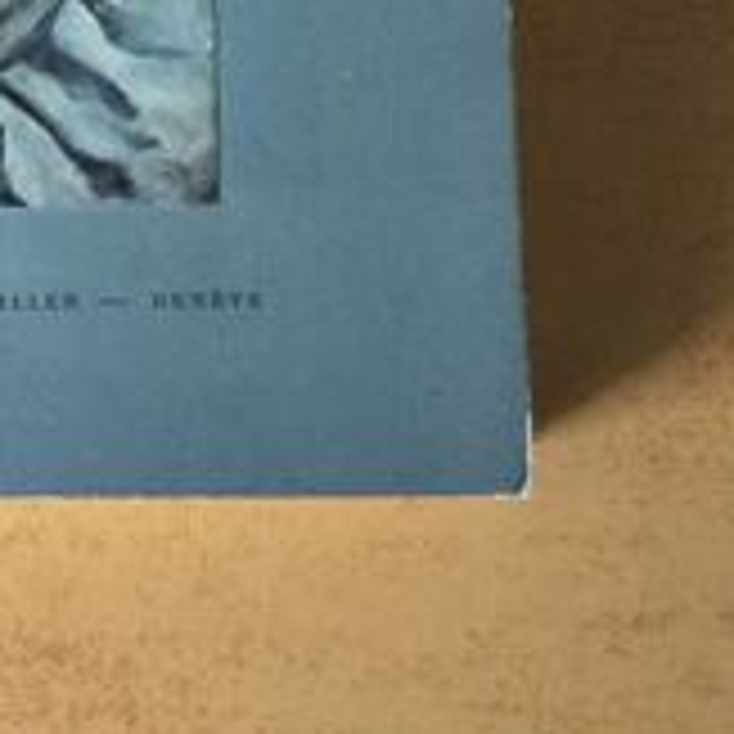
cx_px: -29
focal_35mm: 84
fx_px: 2015
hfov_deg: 19.9
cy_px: -171
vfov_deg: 19.3
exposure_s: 1/33
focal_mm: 3.3
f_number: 2.4
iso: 80
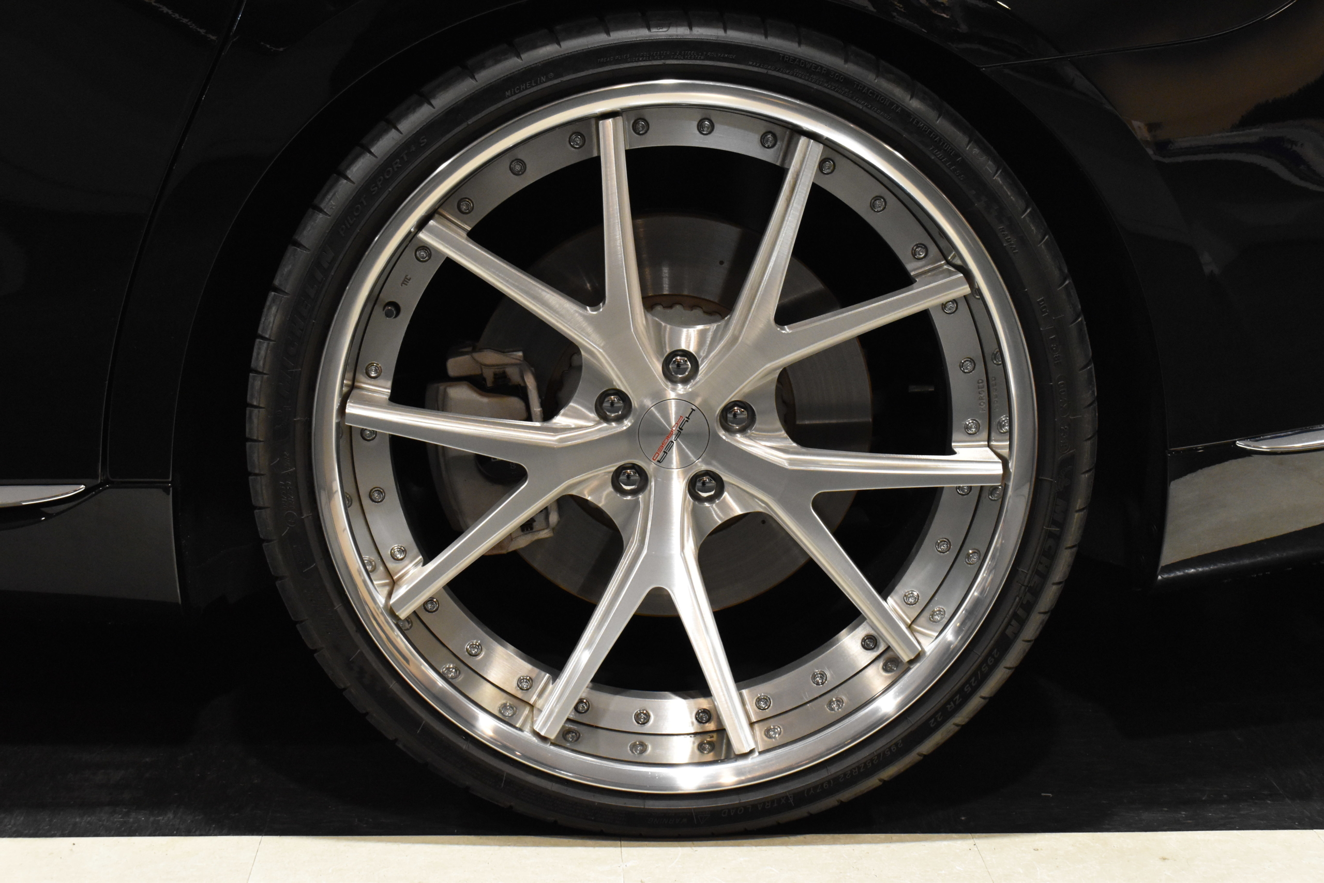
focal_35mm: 54
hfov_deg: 36.9
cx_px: 662
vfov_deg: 25.1
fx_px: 1986
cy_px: 442
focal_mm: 36
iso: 3200
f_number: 8
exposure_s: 1/60
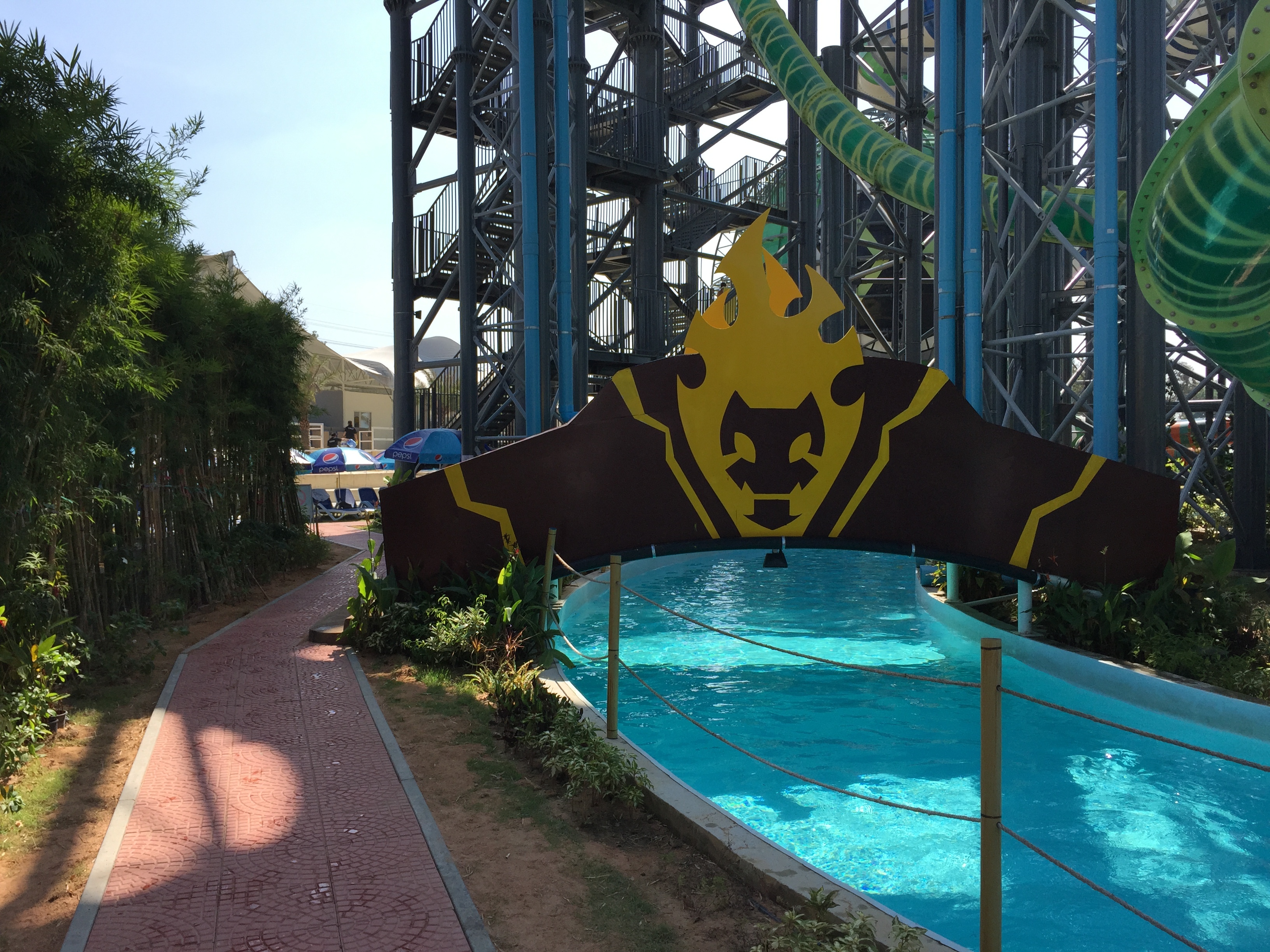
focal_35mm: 29
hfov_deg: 61.7
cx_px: 635
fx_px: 1064
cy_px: 476
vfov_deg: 48.2
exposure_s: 1/1522
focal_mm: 4.15
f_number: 2.2
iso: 32
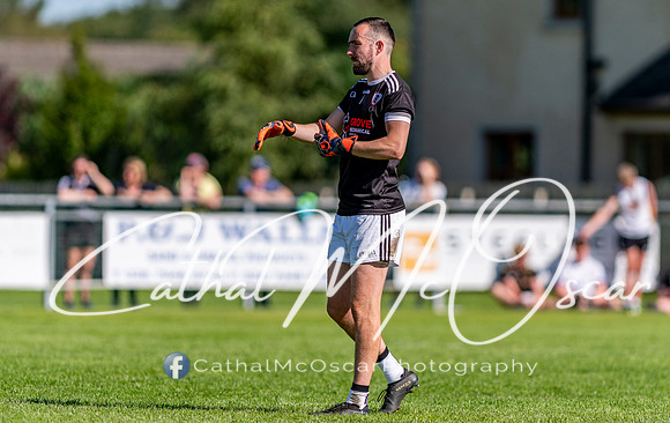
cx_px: 350
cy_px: 206
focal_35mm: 495
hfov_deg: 4.2
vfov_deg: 2.7
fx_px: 9064
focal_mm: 300
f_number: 2.8
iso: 100
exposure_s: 1/2500
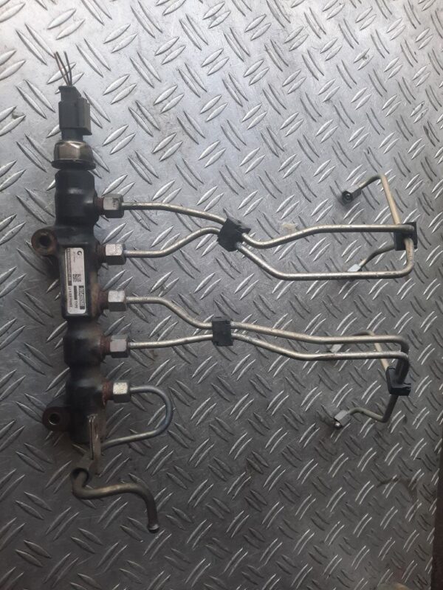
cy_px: 295
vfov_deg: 69.4
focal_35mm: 25
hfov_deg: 54.9
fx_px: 427
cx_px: 222
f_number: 2
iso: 40
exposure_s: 1/50
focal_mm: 4.6
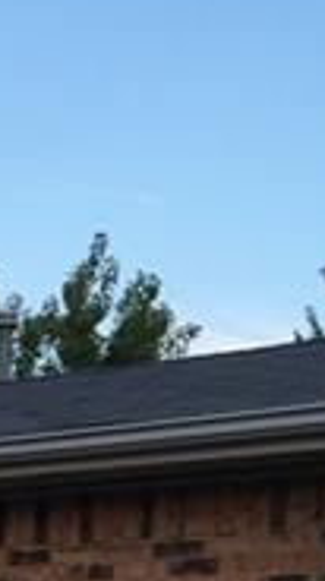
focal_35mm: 132
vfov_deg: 15.1
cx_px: -341
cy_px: 865
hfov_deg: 8.6
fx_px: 2030
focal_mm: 4.15
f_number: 2.2
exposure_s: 1/120
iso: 50
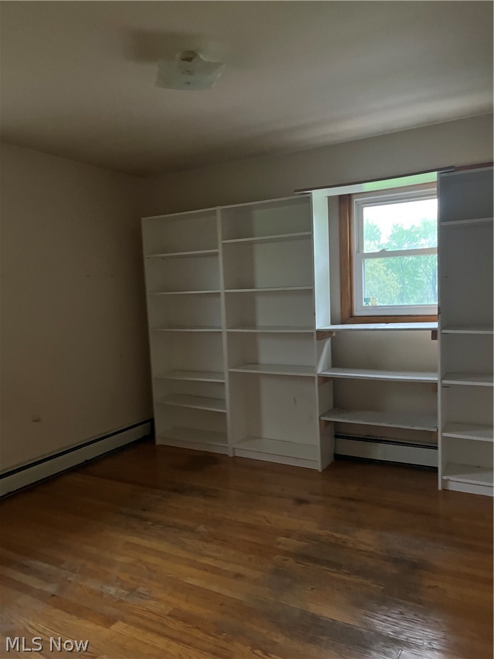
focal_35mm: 26
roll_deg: +1.7
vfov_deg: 67.3
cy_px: 330
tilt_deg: -3.6
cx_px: 247
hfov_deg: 53.1
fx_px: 495
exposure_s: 1/30
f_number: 1.6
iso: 640
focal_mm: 5.1
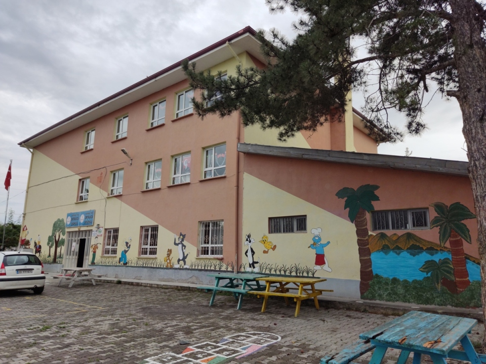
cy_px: 182
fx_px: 351
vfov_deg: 54.9
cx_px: 243
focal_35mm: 25
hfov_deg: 69.4
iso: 50
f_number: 1.79
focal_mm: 4.71
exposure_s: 1/366
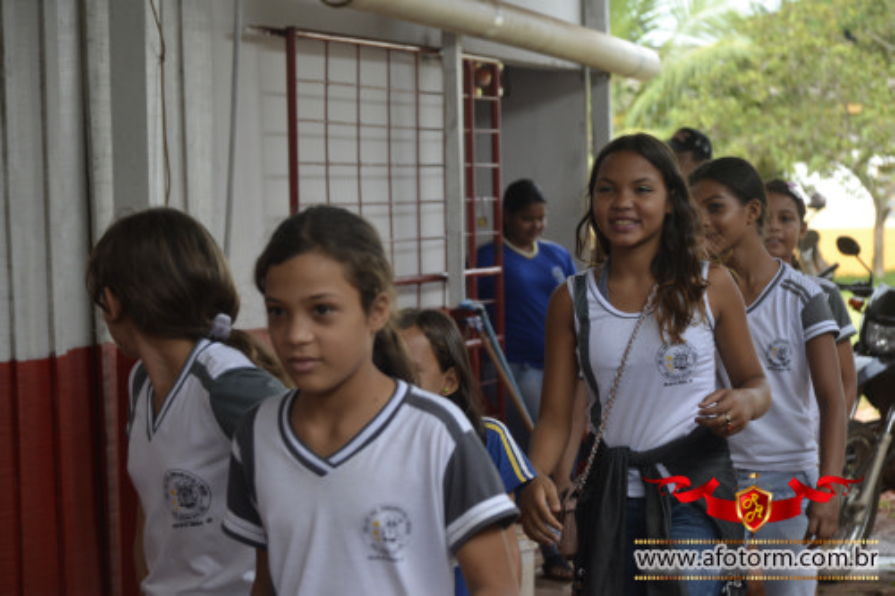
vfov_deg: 11.4
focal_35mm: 120
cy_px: 298
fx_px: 2982
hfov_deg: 17.1
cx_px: 448
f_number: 5.6
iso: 400
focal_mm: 80
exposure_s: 1/320
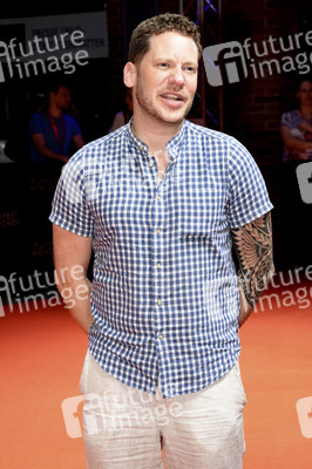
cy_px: 234
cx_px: 156
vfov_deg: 20.6
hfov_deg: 13.8
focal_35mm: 99
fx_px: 1289
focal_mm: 66
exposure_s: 1/160
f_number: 6.3
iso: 400
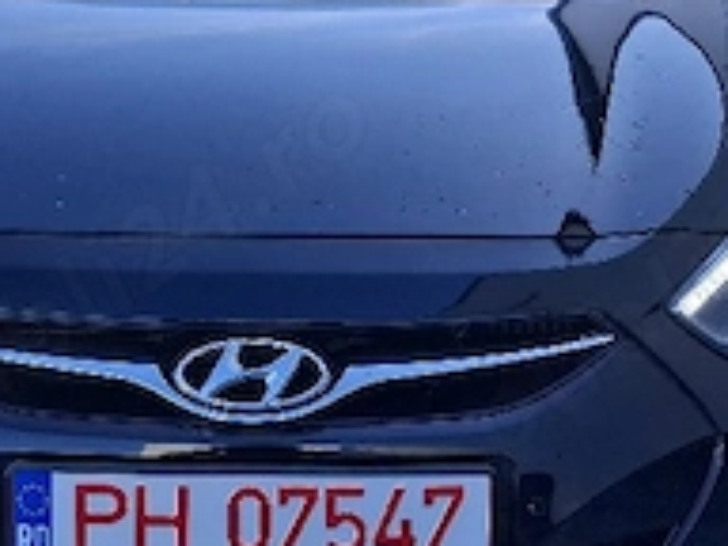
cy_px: 292
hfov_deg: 26.9
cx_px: 273
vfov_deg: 20.4
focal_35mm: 72
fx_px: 1514
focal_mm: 5.54
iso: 50
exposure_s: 1/1111
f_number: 1.8
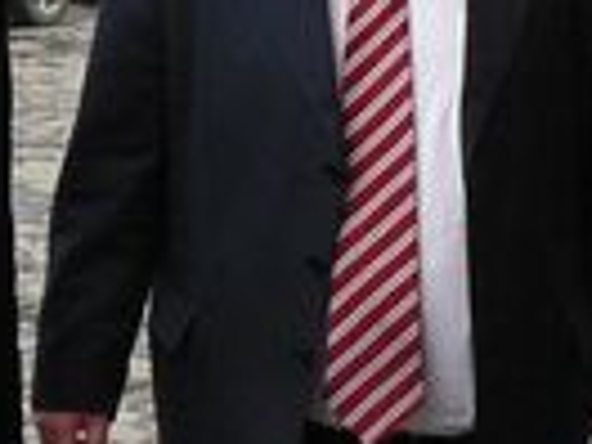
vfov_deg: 10.8
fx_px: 2275
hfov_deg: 14.8
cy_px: -164
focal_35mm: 133
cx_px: 161
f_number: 5.6
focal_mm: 6
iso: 200
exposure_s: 1/500
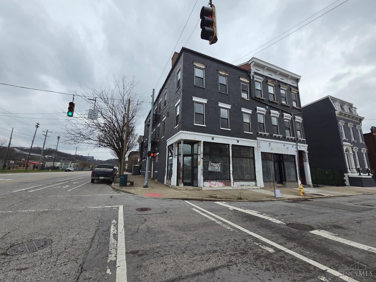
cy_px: 141
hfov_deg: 106.2
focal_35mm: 13
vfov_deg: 89.9
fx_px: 141
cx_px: 188
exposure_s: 1/3778
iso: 100
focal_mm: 2.2
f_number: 2.2
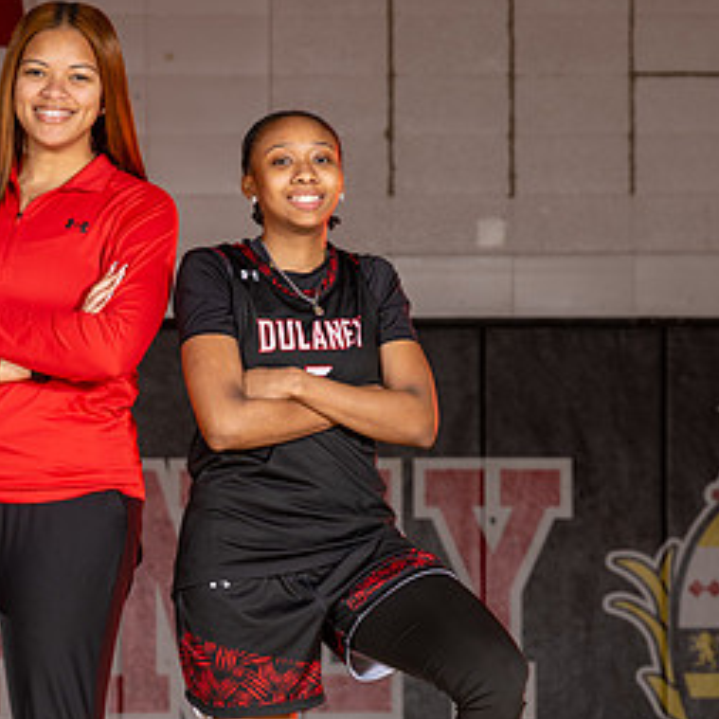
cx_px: 337
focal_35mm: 284
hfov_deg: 6.2
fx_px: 6674
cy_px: 538
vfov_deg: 6.2
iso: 80
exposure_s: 1/125
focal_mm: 110
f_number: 6.3
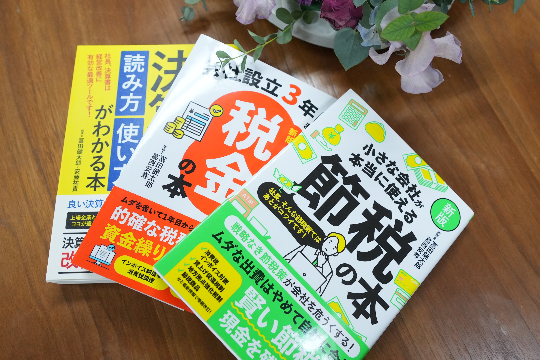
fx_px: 420
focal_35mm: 28
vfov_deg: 46.4
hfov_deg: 65.5
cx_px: 270
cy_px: 180
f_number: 4.5
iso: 2000
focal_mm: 19
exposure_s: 1/160
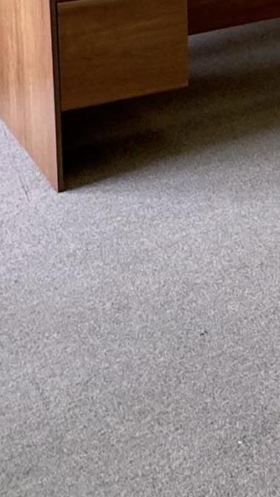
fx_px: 1042
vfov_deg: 24.1
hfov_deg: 14.3
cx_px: 427
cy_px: -121
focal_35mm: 79
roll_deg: +0.3
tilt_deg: -10.5
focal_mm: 2.22
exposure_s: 1/120
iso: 160
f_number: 2.2
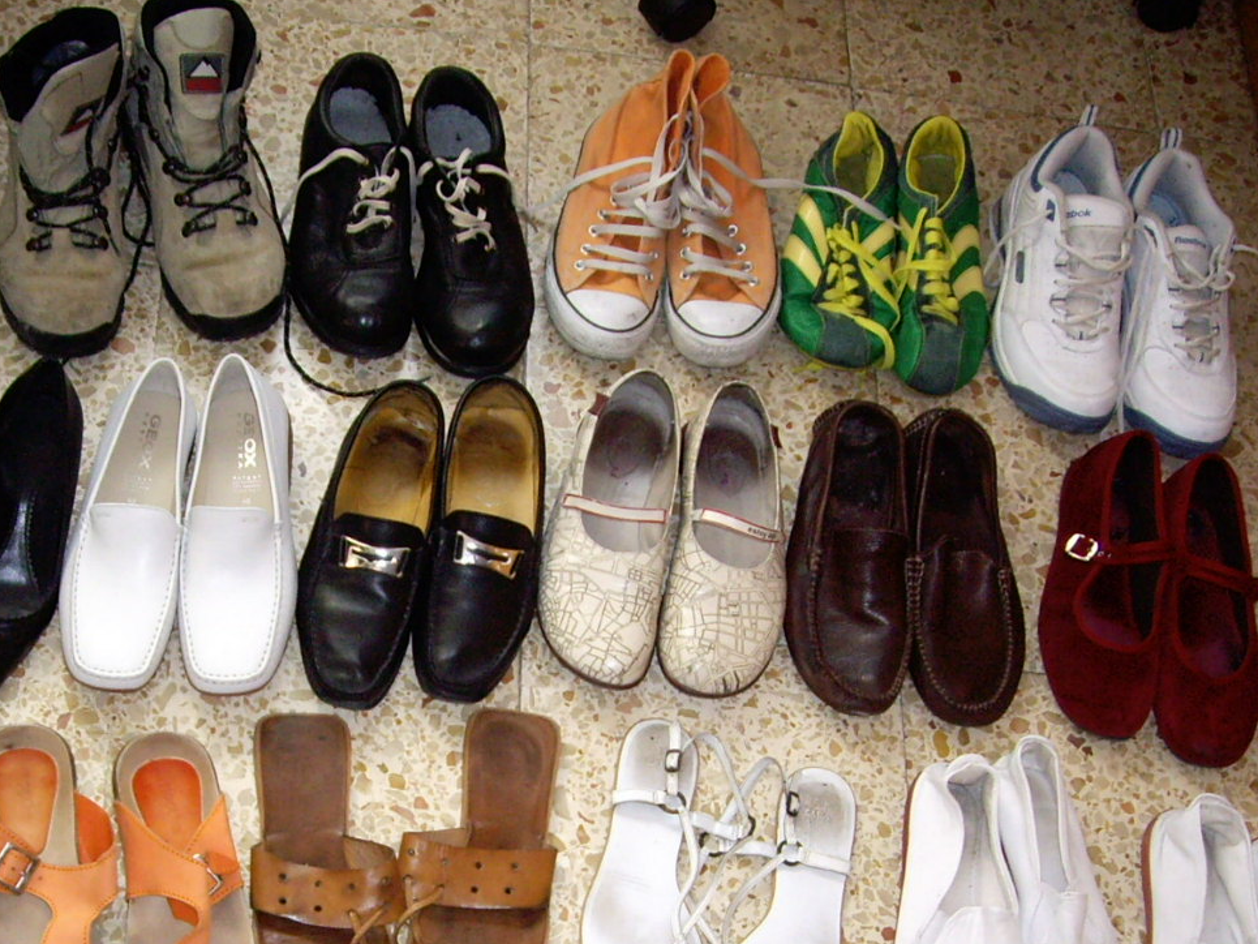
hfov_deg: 30.4
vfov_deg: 23.0
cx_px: 392
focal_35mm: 63
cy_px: 748
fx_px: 2290
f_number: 2.7
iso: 200
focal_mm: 6.2
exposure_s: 1/40
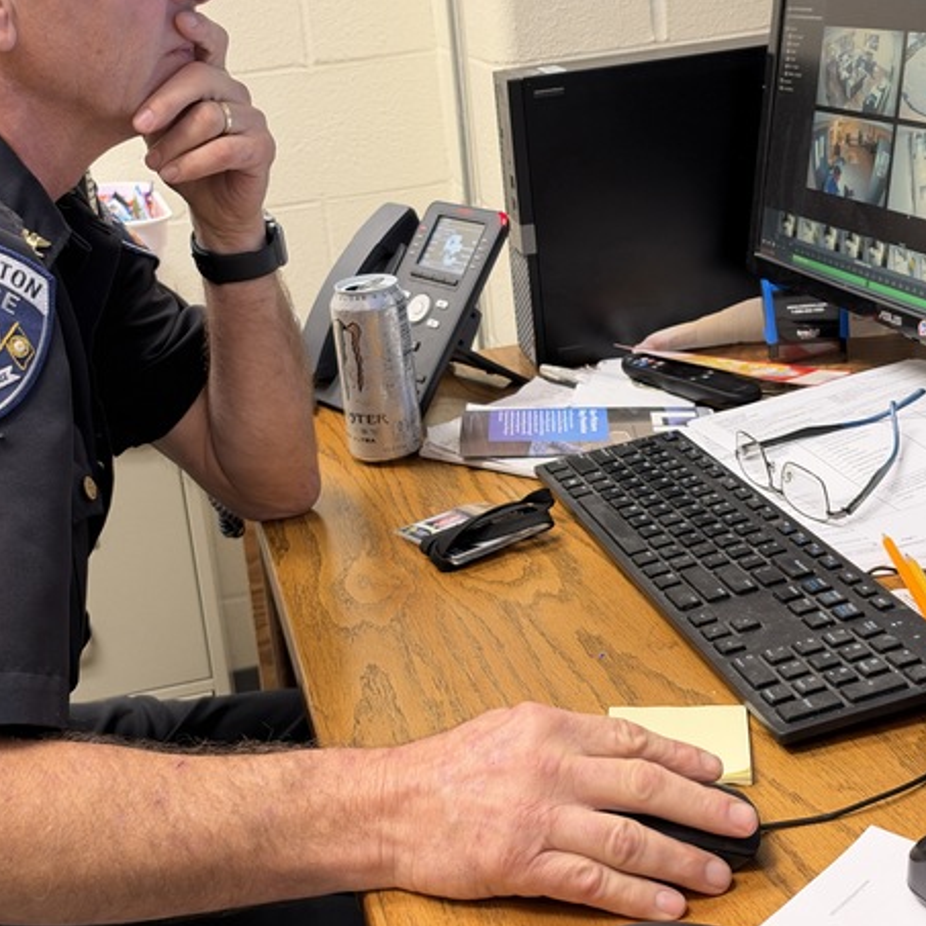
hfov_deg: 35.3
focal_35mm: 48
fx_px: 1453
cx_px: 419
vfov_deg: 34.9
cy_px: 290
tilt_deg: -14.2
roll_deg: +6.3
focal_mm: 6.93
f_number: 1.48
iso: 160
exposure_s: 1/60
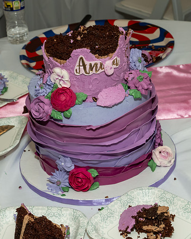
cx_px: 73
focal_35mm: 87
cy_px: 96
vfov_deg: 21.9
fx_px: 615
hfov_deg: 17.6
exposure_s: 1/250
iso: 800
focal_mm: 34
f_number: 7.1
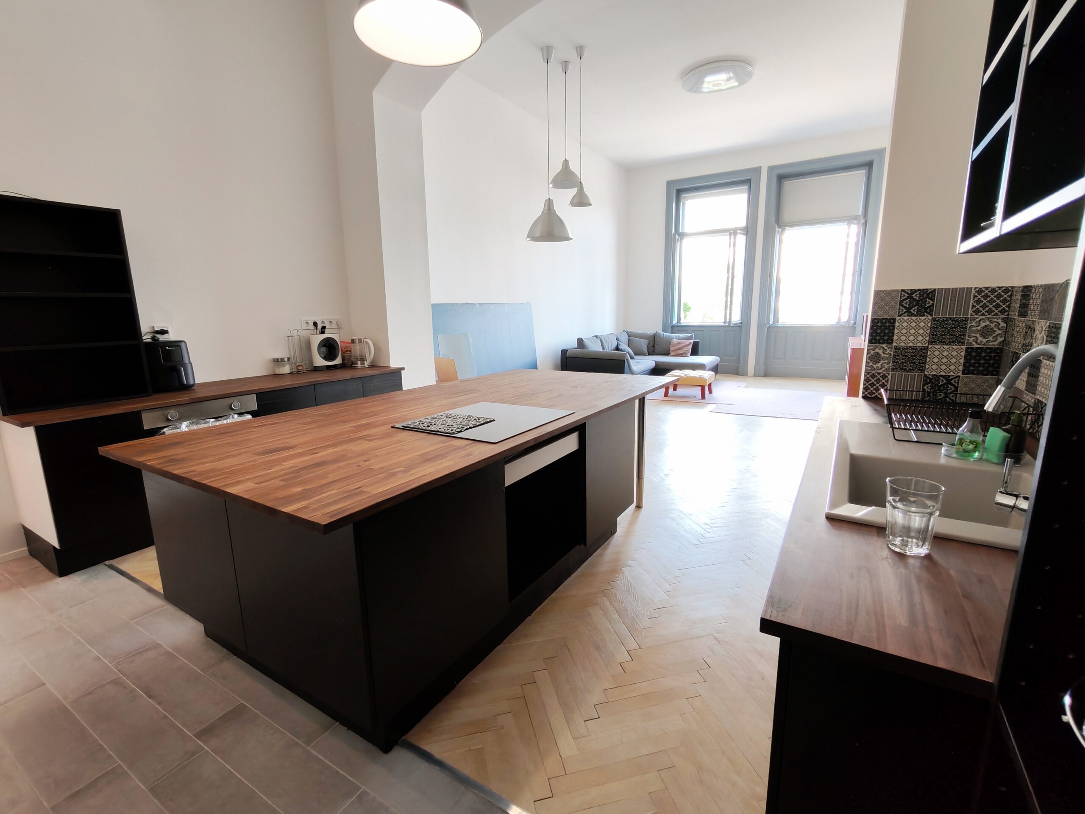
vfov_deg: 78.1
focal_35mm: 16
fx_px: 502
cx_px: 542
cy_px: 407
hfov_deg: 94.5
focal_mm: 1.96
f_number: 2.2
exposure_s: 1/50
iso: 125
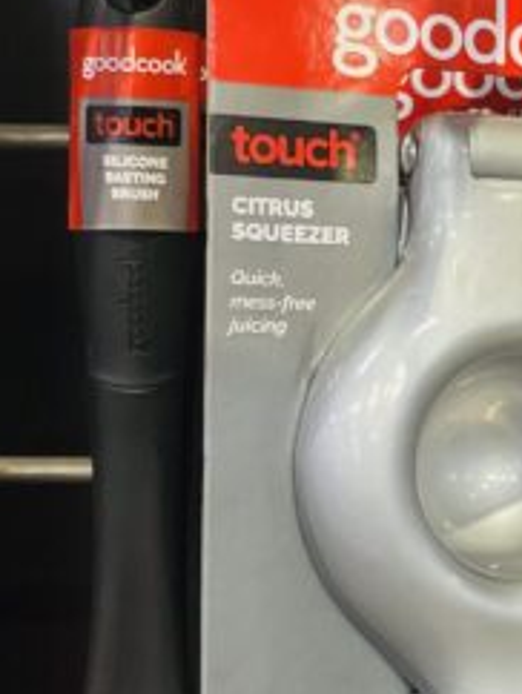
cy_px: 333
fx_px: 2208
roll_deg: +0.2
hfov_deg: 12.7
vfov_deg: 17.9
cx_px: 800
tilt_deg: -4.2
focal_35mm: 110
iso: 64
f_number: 1.6
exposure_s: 1/60
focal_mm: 4.2
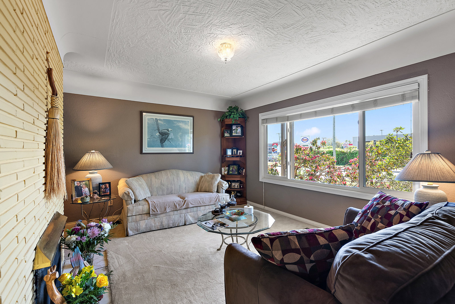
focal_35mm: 16
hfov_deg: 96.7
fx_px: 202
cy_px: 152
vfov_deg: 73.8
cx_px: 228
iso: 320
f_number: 7.1
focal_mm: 16
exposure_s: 1/4
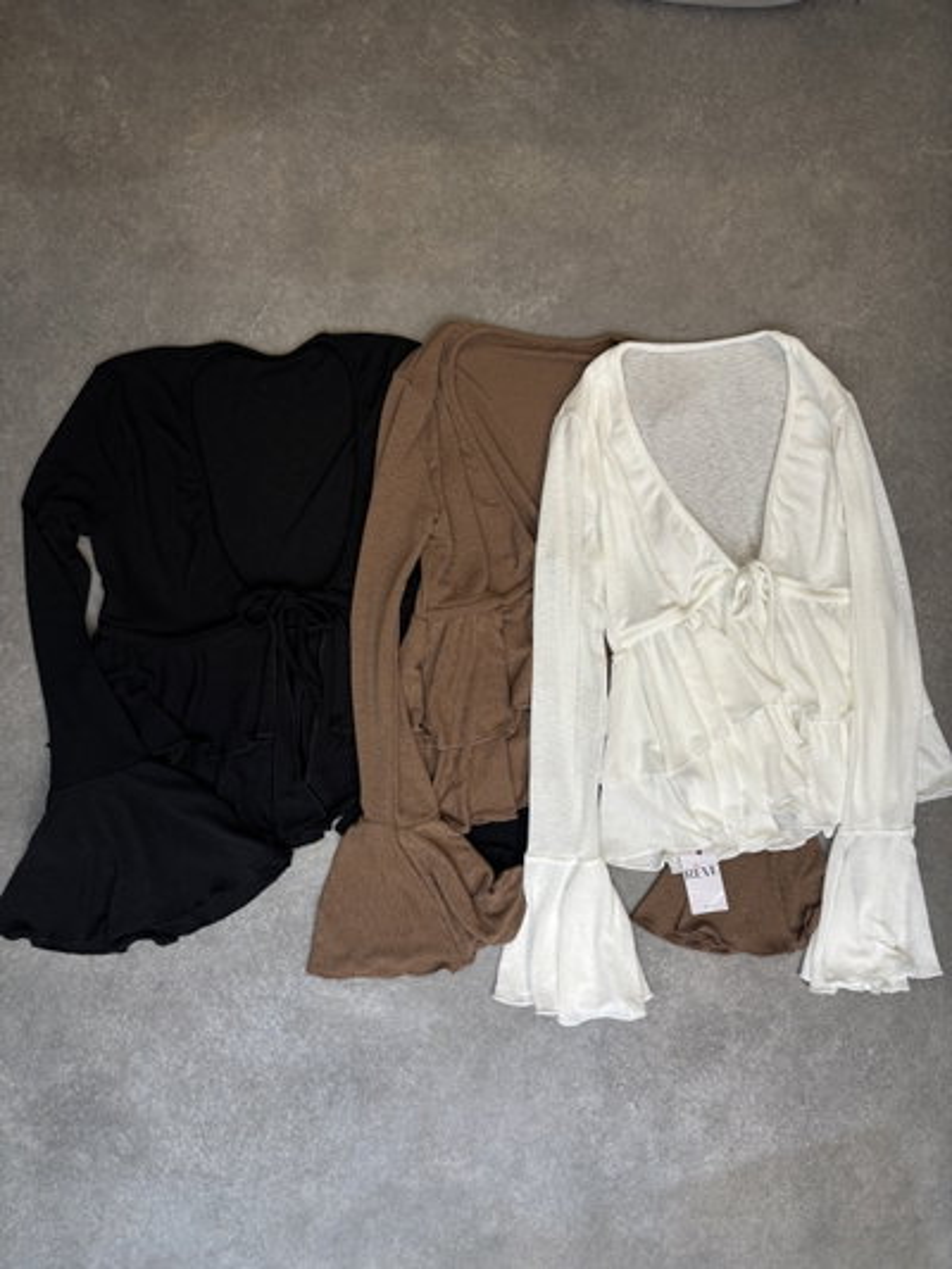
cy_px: 634
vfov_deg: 67.3
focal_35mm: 26
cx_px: 476
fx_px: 953
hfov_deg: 53.1
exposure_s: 1/50
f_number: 1.6
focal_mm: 5.96
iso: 80
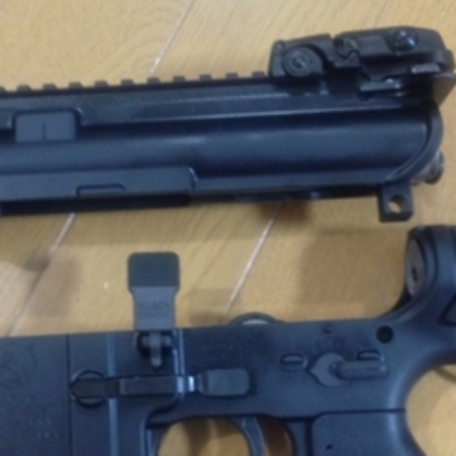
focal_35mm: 59
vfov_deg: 29.1
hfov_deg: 28.9
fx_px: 879
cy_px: 226
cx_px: 166
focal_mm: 4.12
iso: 500
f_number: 2.4
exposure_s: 1/15
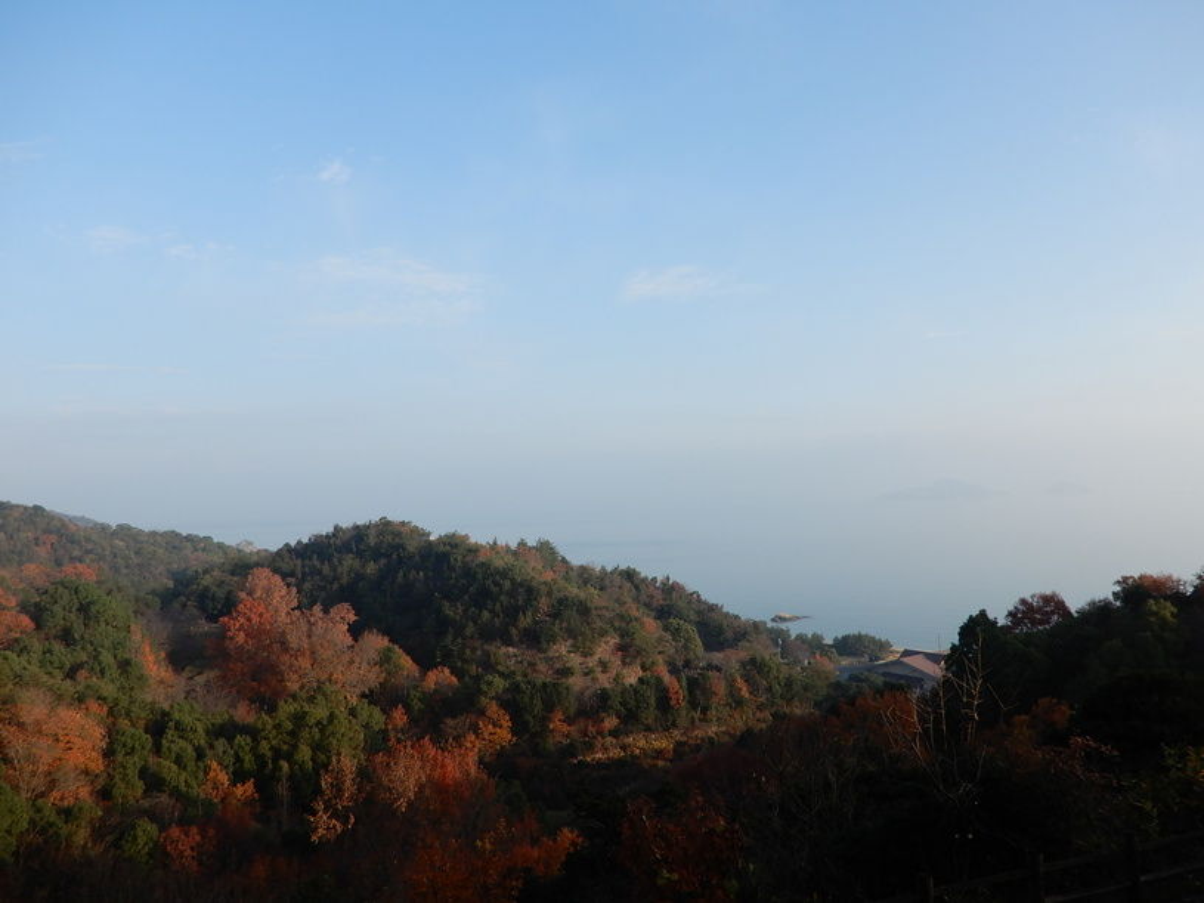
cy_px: 452
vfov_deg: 49.7
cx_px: 602
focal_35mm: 28
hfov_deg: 63.5
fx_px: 974
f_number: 3.5
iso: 80
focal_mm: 5
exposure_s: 1/640
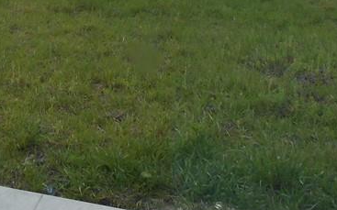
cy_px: -134
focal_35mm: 77
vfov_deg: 15.2
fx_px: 707
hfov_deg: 25.6
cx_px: 10
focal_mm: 4.6
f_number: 3.5
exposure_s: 1/400
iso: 80
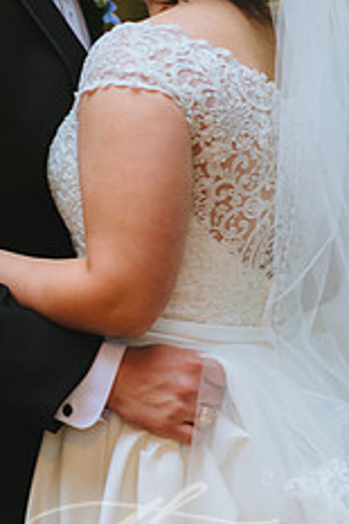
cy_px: 135
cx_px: 141
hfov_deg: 8.4
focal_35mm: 164
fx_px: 2388
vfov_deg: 12.5
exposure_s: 1/160
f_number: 2
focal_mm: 85
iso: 640
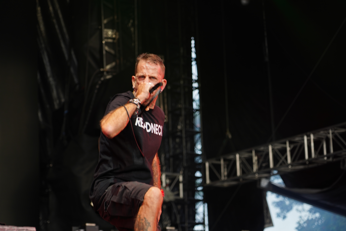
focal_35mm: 105
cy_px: 116
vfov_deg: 13.0
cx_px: 173
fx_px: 1009
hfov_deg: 19.5
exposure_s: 1/125
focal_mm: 105
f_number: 4
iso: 400
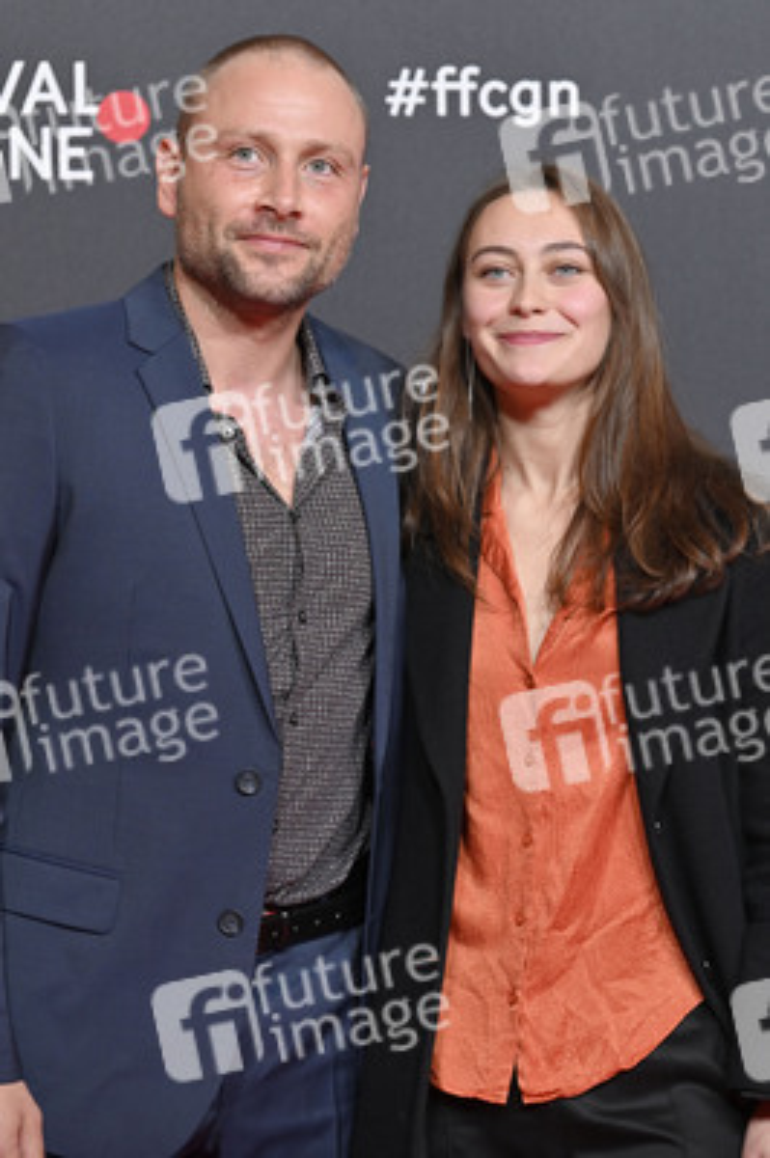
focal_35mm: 102
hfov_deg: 13.4
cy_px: 579
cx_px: 385
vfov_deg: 20.0
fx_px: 3278
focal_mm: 102
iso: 800
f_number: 4
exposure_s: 1/200
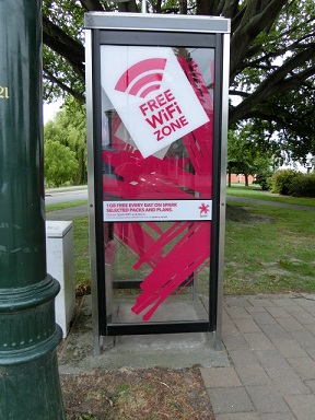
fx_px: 303
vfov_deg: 69.4
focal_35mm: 25
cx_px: 158
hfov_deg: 54.9
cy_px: 210
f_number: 3.5
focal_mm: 4.5
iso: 80
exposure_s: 1/250
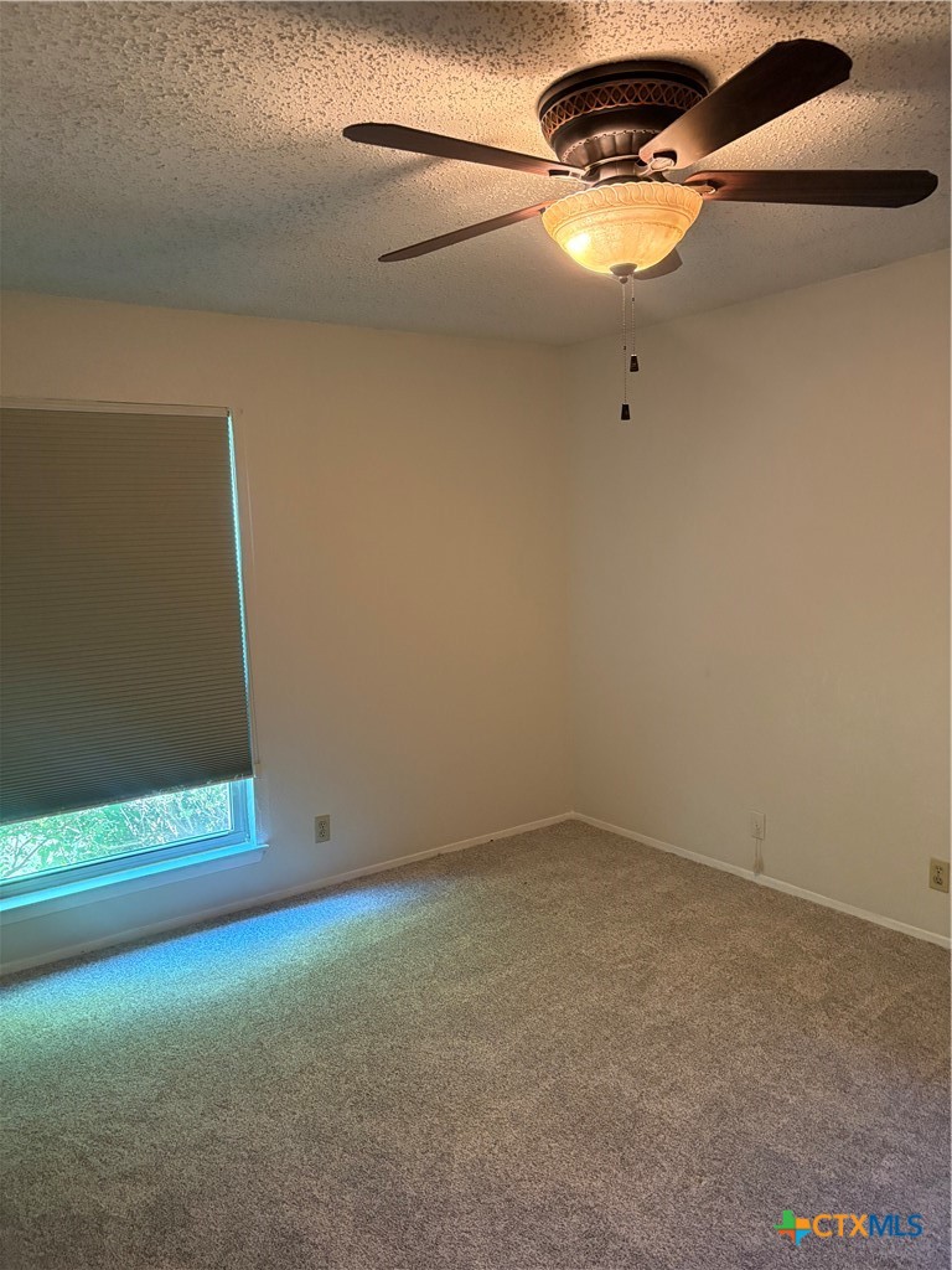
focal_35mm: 26
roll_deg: +2.0
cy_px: 635
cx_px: 476
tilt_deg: -5.3
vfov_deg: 67.3
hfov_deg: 53.1
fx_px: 953
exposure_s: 1/40
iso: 400
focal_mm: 5.96
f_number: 1.6
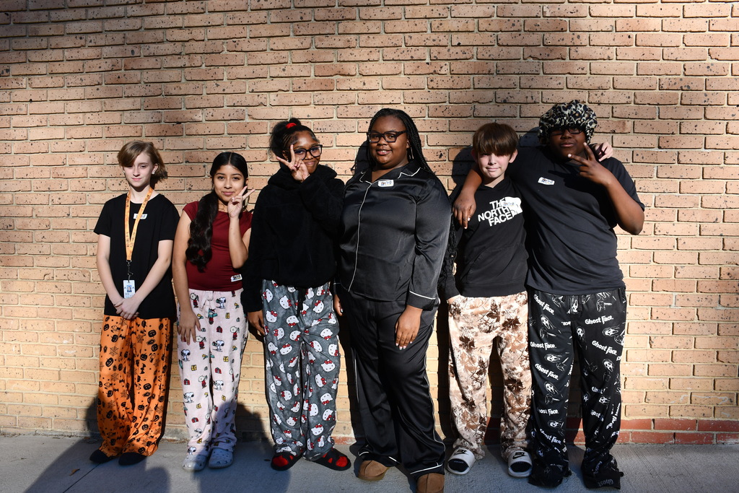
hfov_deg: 67.4
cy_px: 246
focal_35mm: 27
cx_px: 370
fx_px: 554
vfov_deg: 47.9
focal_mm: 18
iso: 160
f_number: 8
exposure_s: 1/250
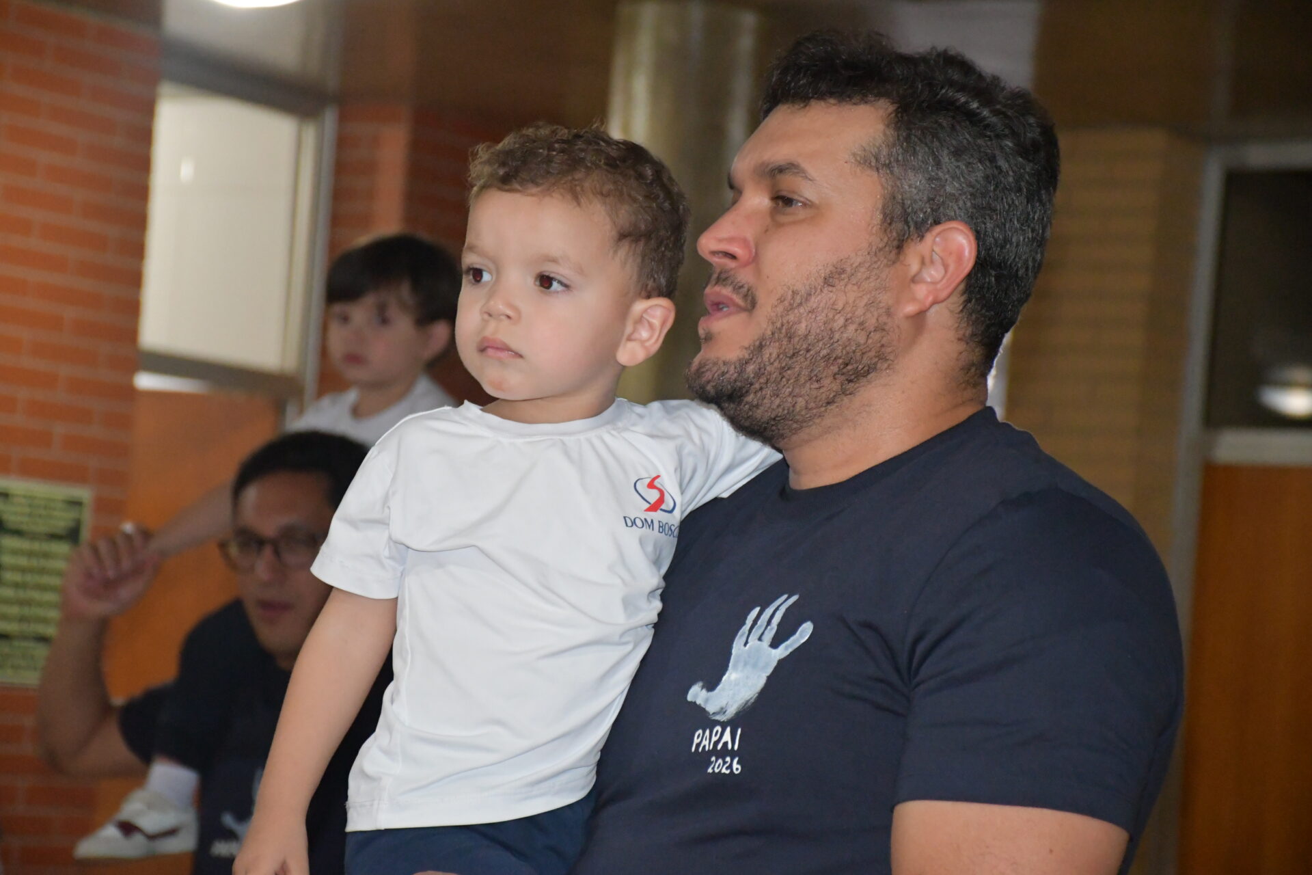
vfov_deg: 10.8
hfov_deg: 16.1
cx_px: 656
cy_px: 438
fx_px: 4628
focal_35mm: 127
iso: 6400
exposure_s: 1/60
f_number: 5.3
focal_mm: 85
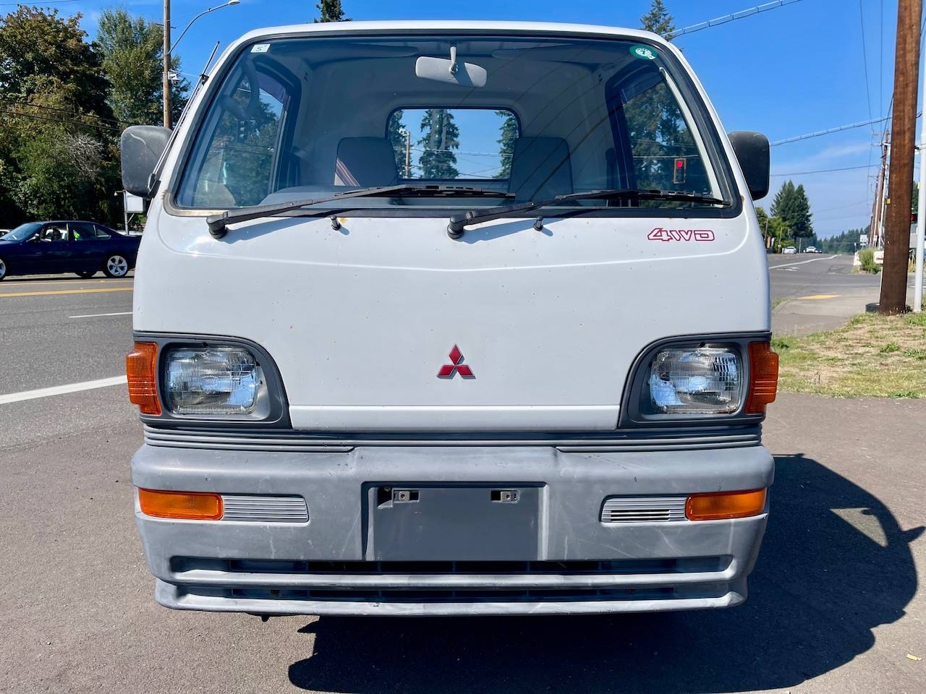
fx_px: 669
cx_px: 463
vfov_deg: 54.9
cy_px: 347
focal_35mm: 25
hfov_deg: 69.4
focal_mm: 5.1
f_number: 1.6
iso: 32
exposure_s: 1/5618
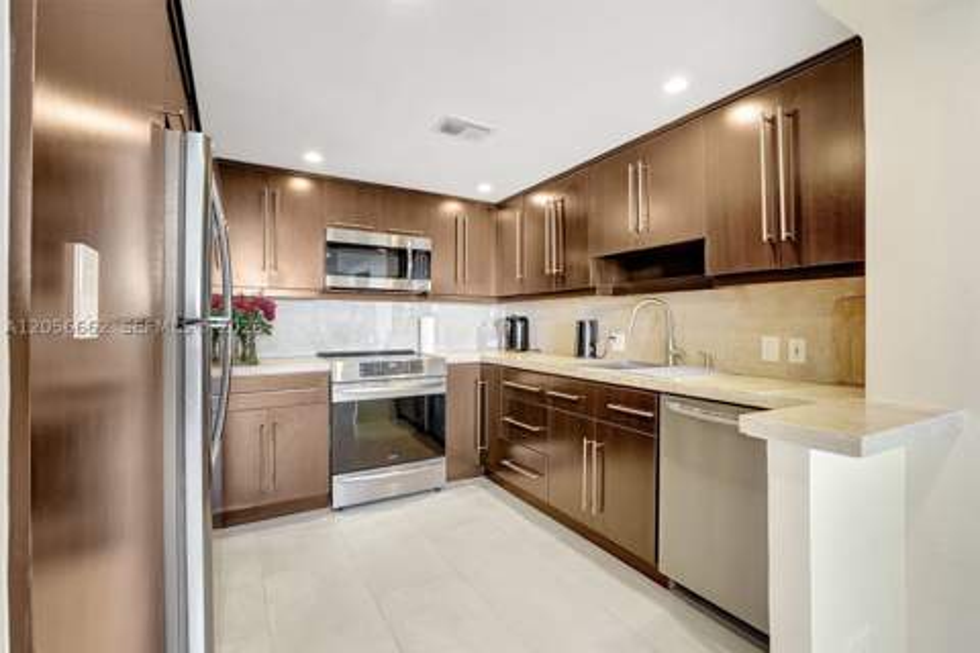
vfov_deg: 72.1
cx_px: 490
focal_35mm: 16
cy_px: 326
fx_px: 449
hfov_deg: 95.0
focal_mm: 16.5
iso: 640
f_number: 14
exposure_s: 1/2
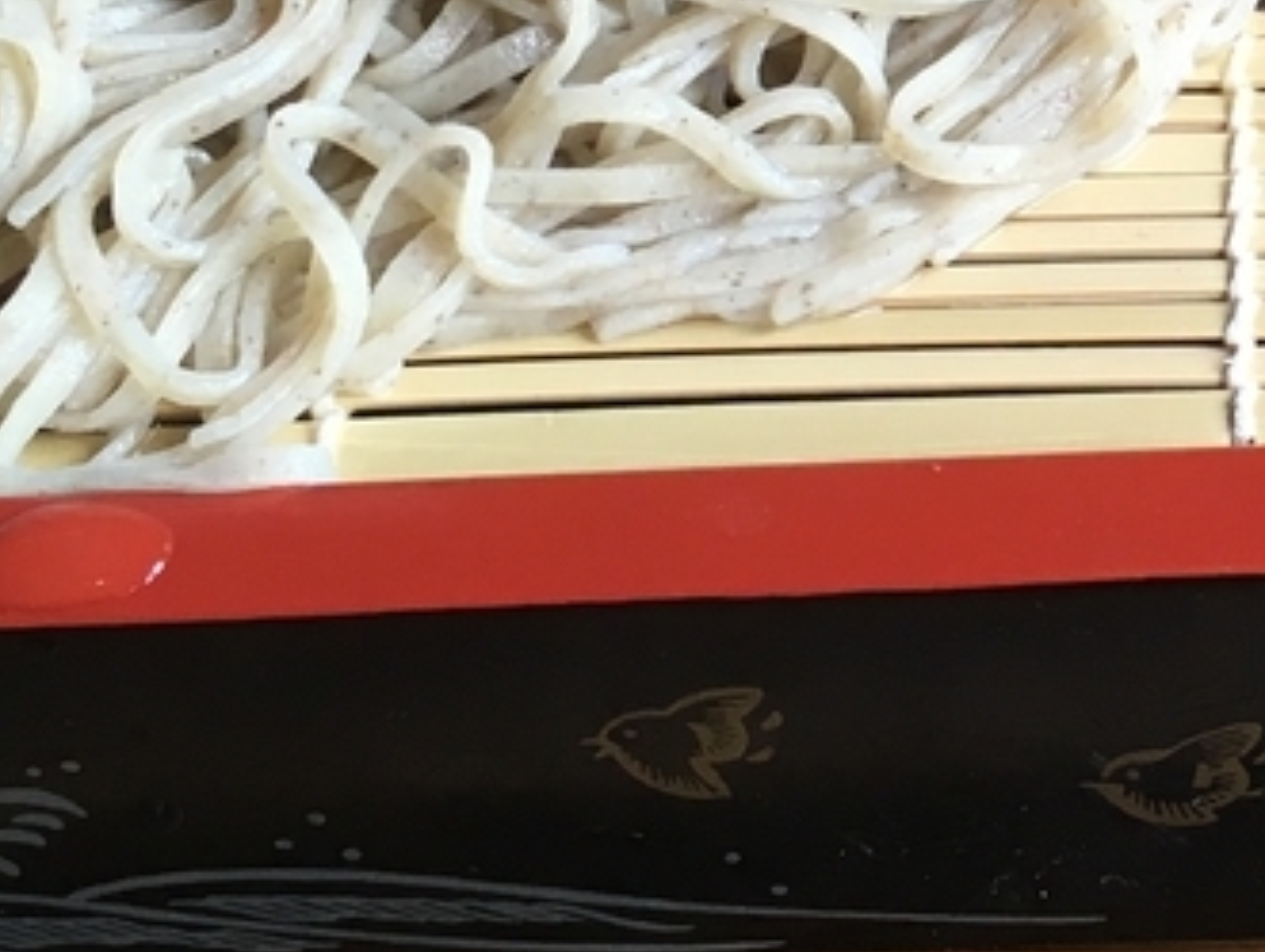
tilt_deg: -42.3
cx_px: 1513
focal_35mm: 105
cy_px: -191
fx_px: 3841
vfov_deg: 13.7
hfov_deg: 17.8
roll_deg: +5.1
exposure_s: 1/30
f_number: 2.2
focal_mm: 4.15
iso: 25
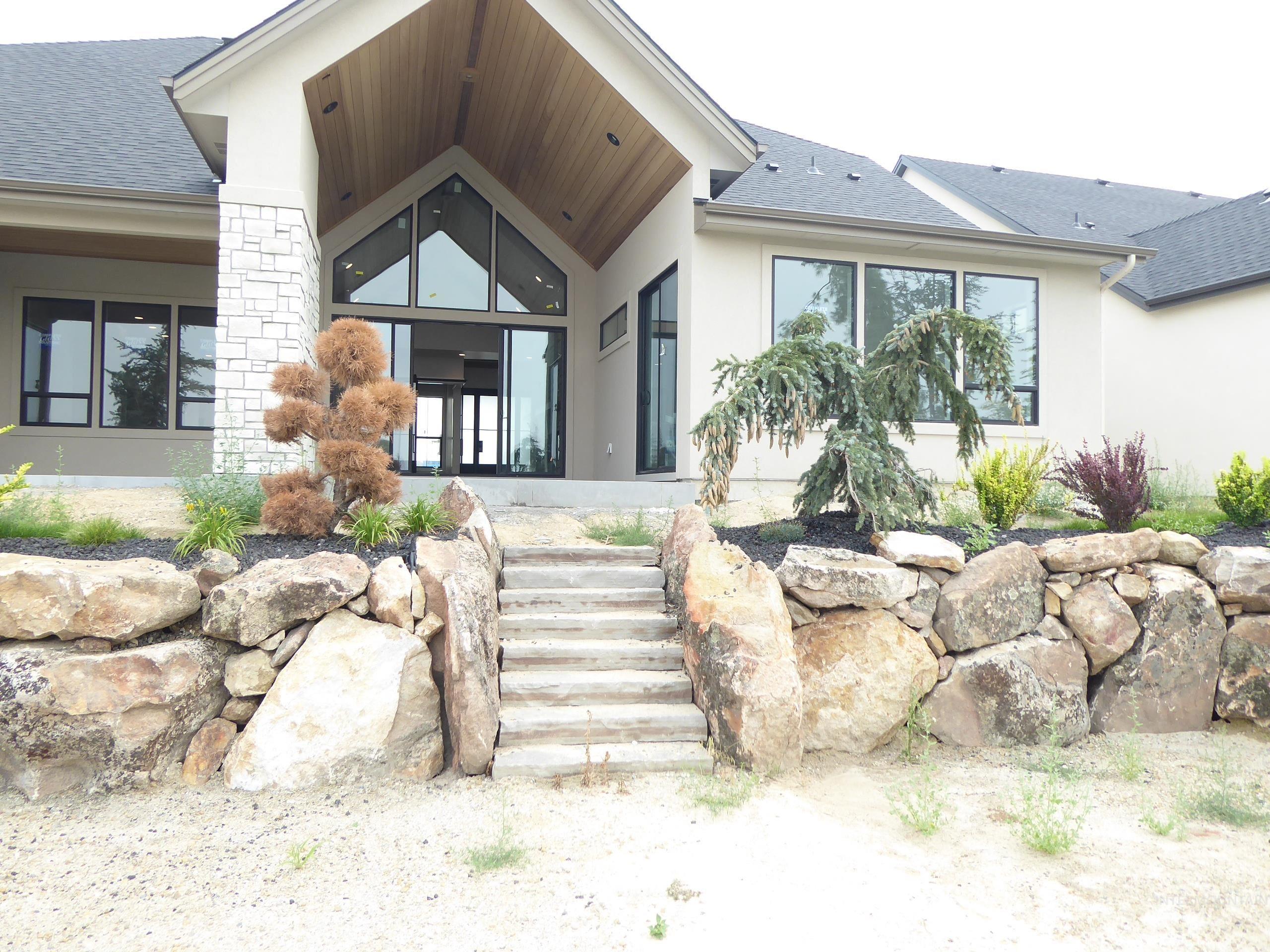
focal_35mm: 25
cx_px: 635
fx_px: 917
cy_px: 476
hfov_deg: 69.4
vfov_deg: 54.9
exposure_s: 1/160
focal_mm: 4.3
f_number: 3.3
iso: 80
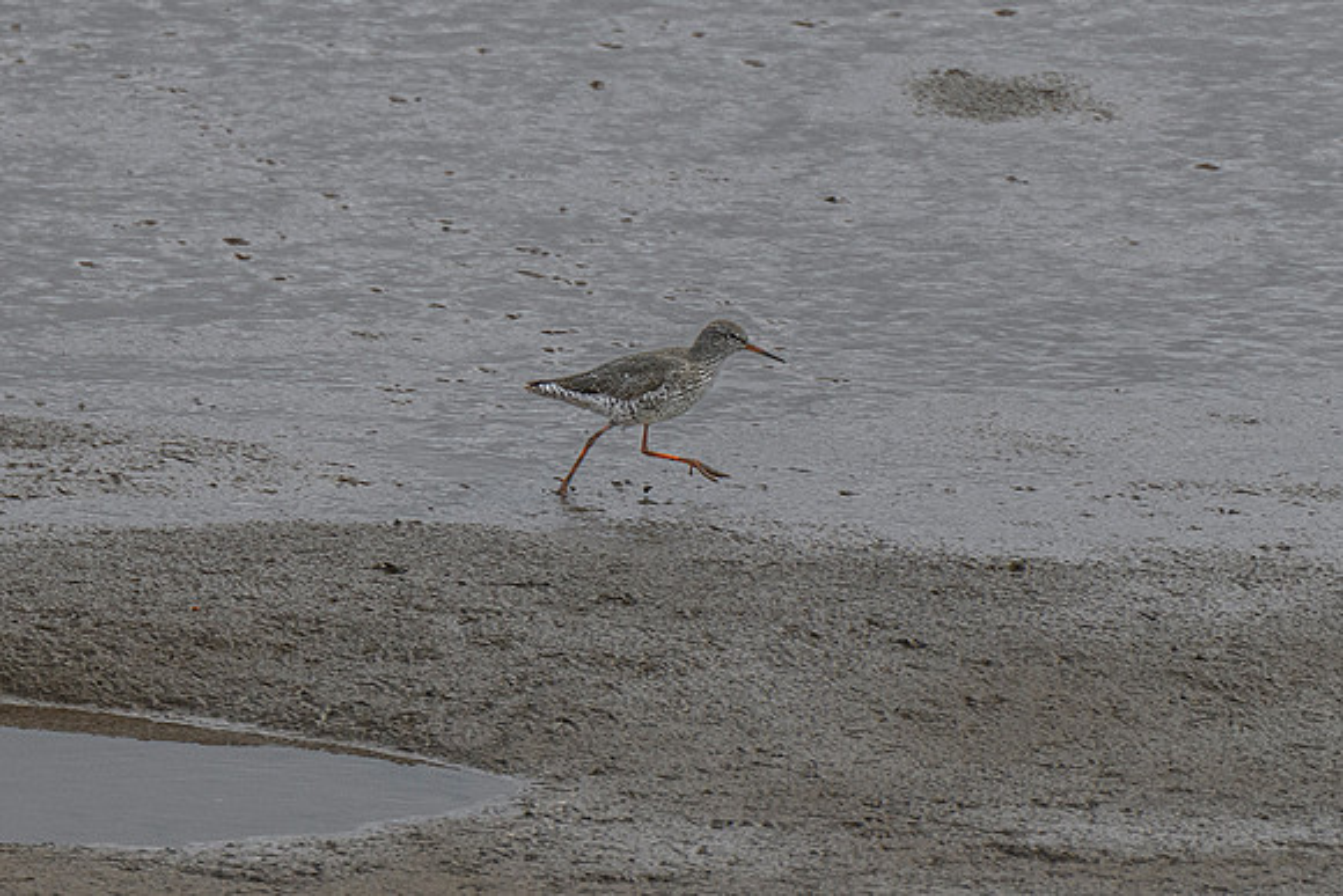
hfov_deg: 1.7
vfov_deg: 1.2
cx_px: 900
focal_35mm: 1191
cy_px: 399
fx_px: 44424
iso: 560
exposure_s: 1/1600
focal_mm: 400
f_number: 6.3
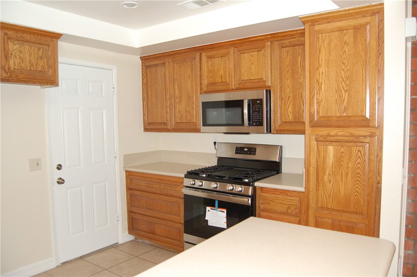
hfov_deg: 24.6
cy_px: 138
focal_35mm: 82
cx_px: 208
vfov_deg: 16.5
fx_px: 954
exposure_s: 1/60
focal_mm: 55
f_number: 5.6
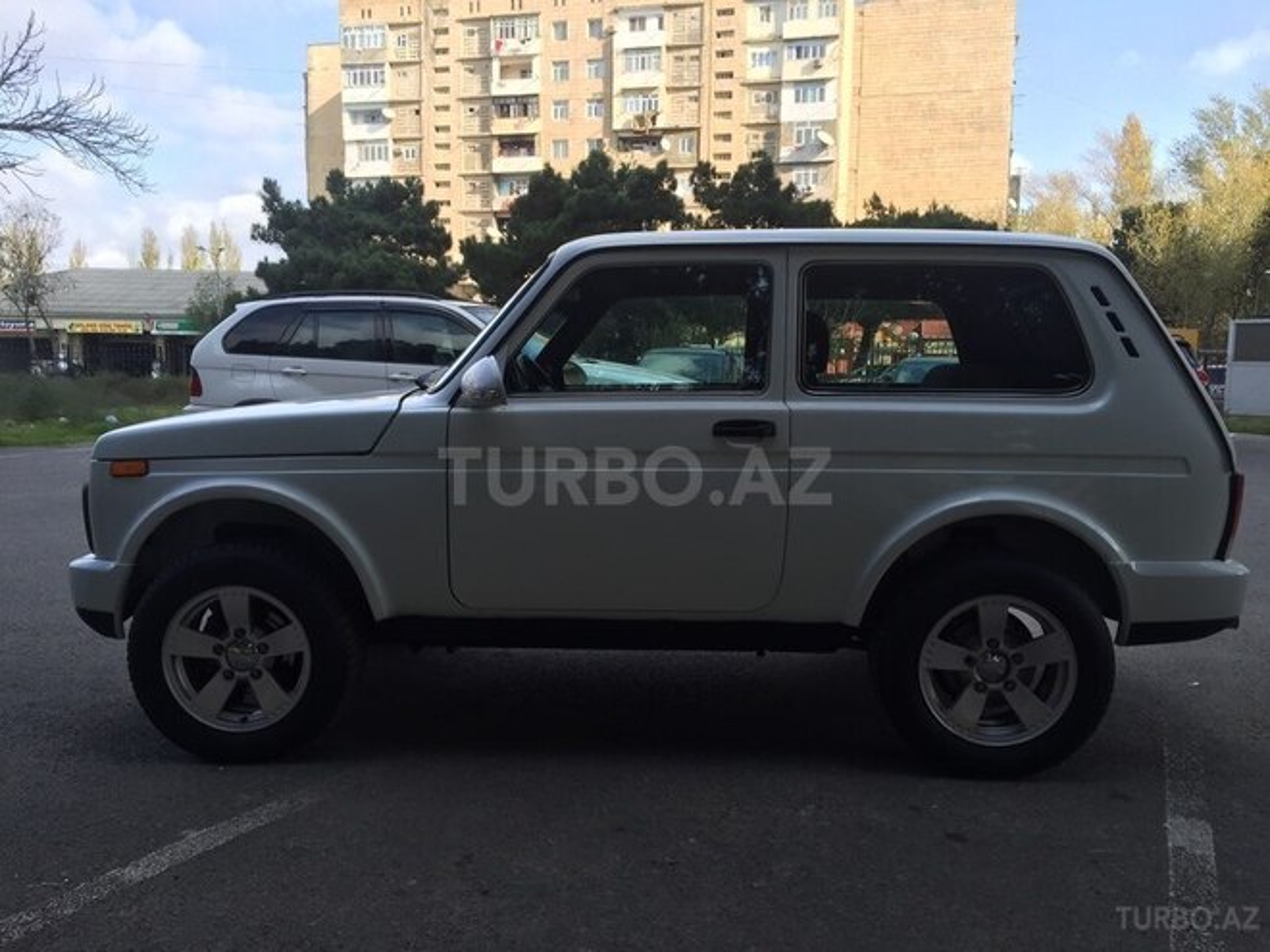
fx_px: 1064
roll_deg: -0.2
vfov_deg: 48.2
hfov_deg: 61.7
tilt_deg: -5.9
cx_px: 635
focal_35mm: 29
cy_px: 476
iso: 32
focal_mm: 4.15
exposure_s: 1/682
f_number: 2.2
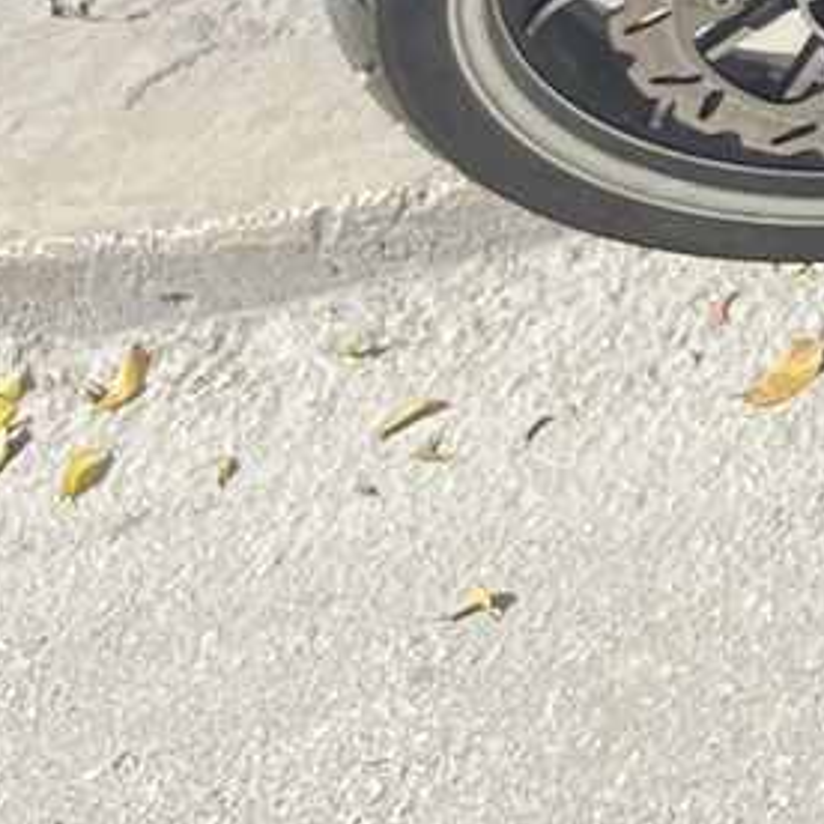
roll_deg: +17.0
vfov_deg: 9.6
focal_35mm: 160
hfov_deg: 8.7
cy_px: -1185
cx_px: 2582
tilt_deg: -23.7
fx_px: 4309
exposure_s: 1/2387
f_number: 1.6
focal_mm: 5.1
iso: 32
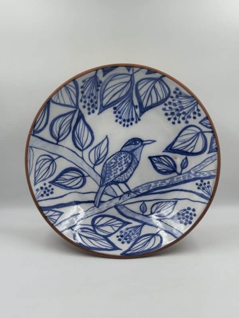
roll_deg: -1.2
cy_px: 159
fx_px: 442
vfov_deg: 39.7
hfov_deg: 30.3
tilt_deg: -16.6
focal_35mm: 48
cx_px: 120
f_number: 1.78
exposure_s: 1/484
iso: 64
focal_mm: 6.86
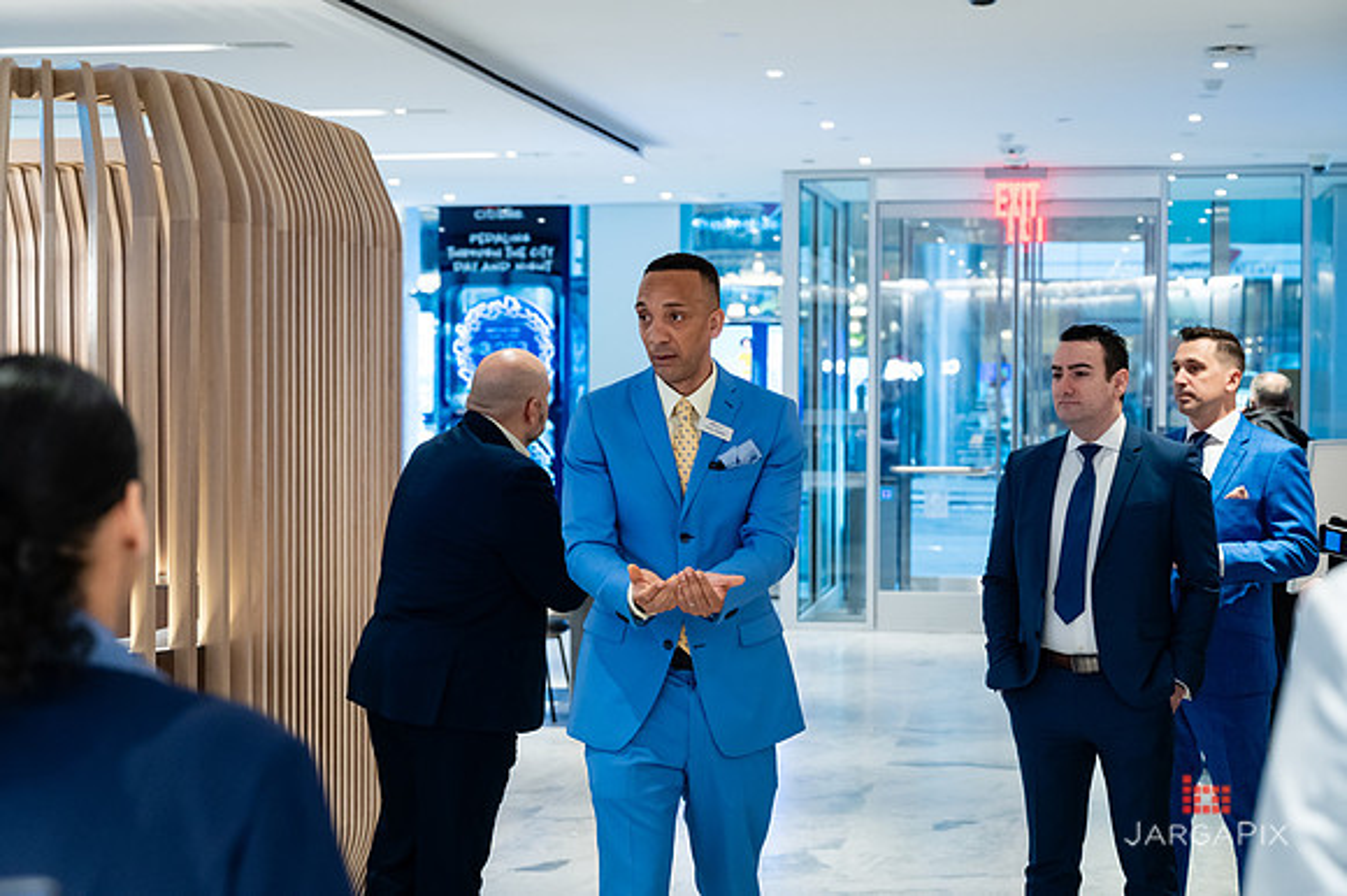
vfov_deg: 22.0
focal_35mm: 62
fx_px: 2310
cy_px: 448
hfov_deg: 32.5
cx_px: 674
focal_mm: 60
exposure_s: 1/200
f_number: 4
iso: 3200
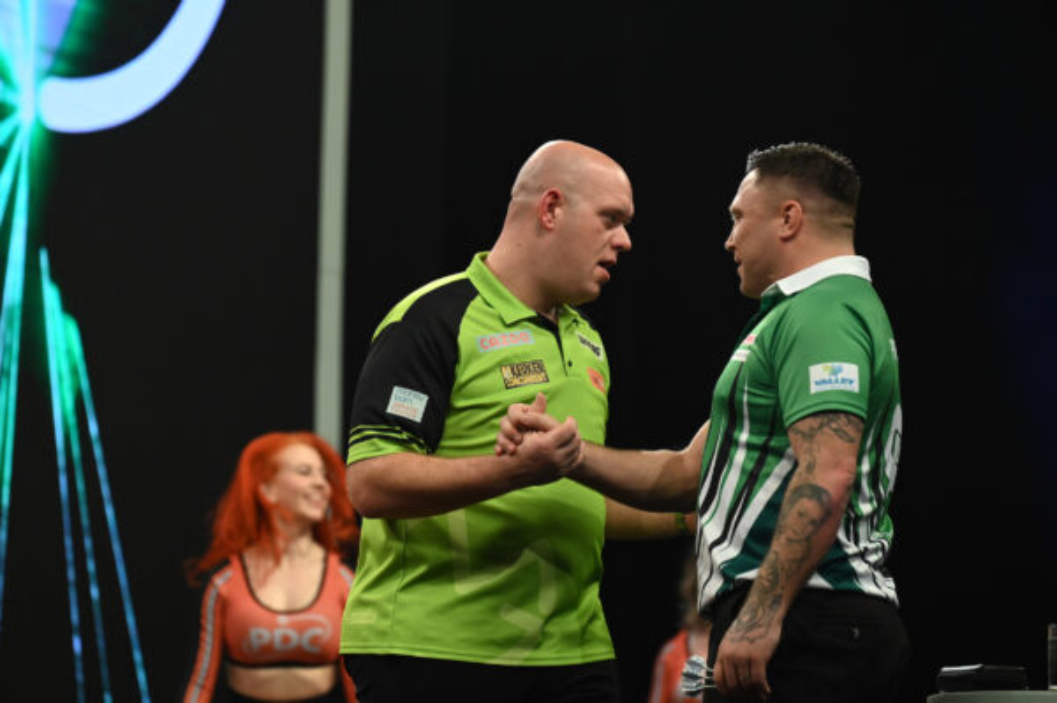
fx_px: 5867
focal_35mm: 200
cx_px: 528
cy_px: 352
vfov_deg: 6.9
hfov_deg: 10.3
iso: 3200
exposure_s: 1/500
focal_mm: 200
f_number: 4
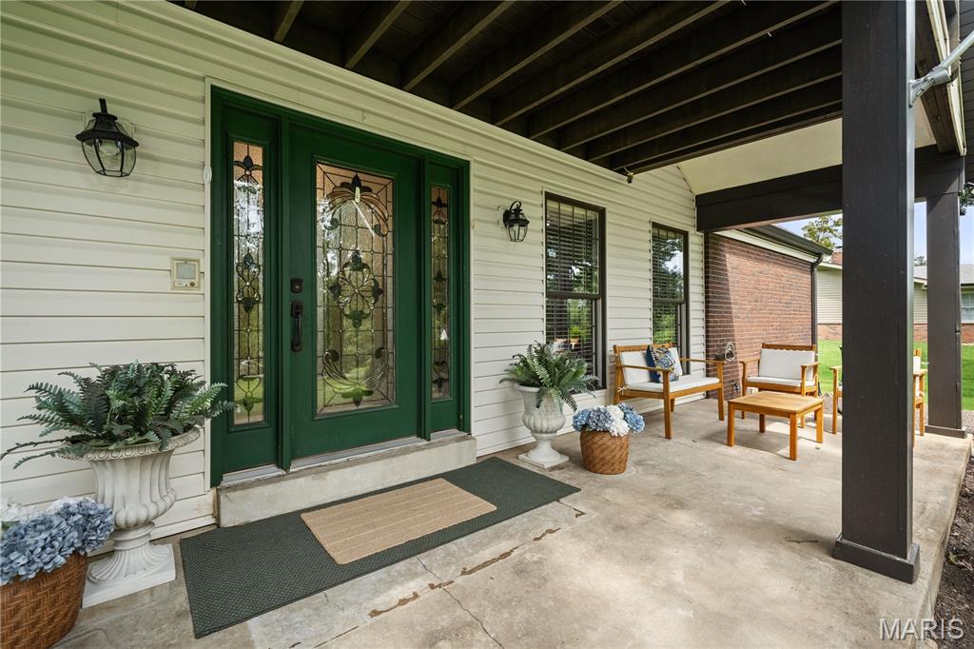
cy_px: 324
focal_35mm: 15
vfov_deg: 77.3
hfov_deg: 100.4
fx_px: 406
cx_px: 487
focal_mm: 15
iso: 800
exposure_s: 1/160
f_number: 5.6
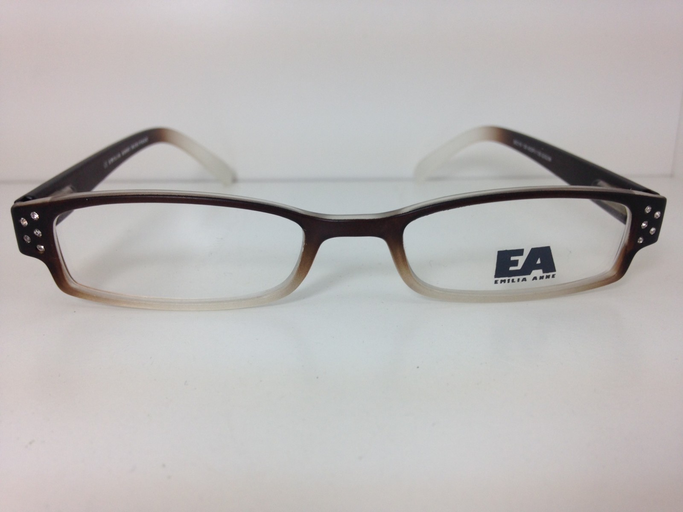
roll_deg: -0.1
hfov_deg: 55.4
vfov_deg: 42.9
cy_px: 256
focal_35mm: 33
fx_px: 651
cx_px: 342
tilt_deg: -17.2
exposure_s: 1/140
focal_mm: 4.12
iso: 50
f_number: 2.4
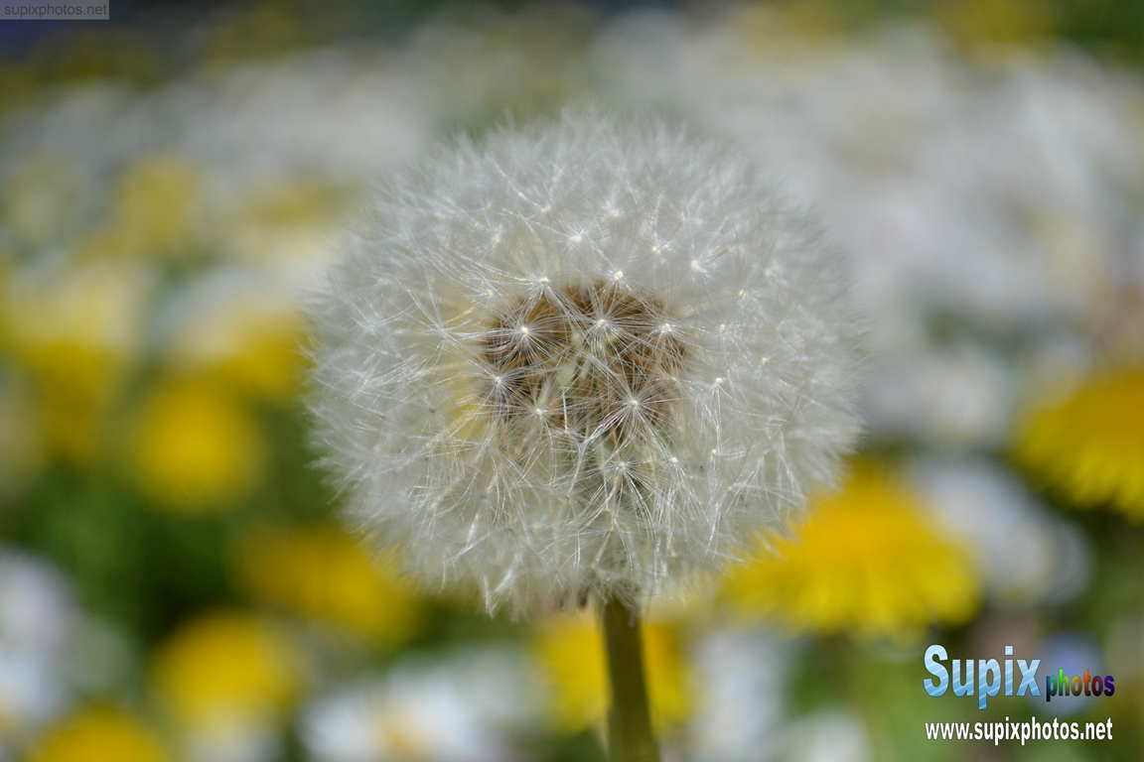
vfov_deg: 16.6
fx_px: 2621
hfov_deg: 24.6
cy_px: 381
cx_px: 572
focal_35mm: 82
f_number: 5.6
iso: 400
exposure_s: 1/2500
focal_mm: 55
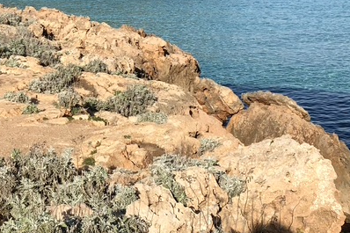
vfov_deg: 17.5
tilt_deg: -1.5
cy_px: -24
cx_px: 170
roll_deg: +1.9
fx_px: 729
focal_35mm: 75
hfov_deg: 27.0
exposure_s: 1/2525
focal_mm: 4
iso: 20
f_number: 1.8
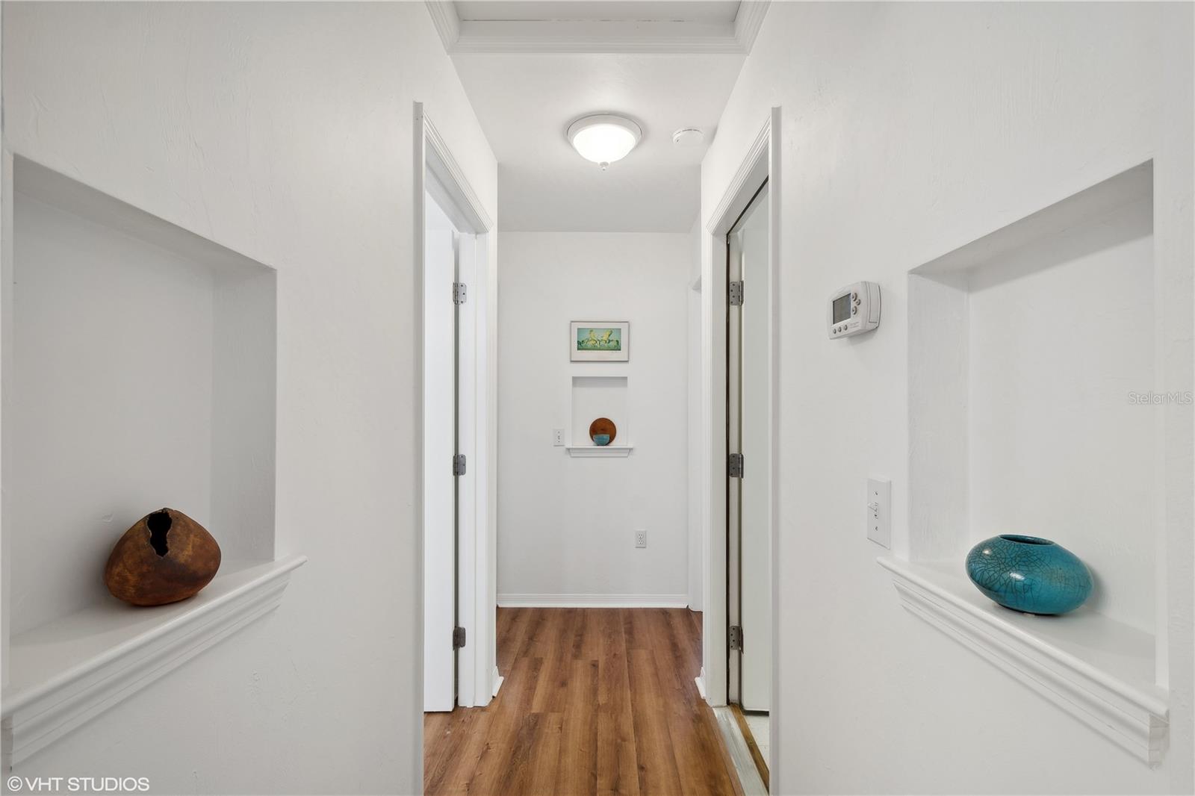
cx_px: 598
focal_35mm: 15
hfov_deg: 100.4
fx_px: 498
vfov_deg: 77.3
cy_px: 398
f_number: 8
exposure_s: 1/6
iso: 200
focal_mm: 10
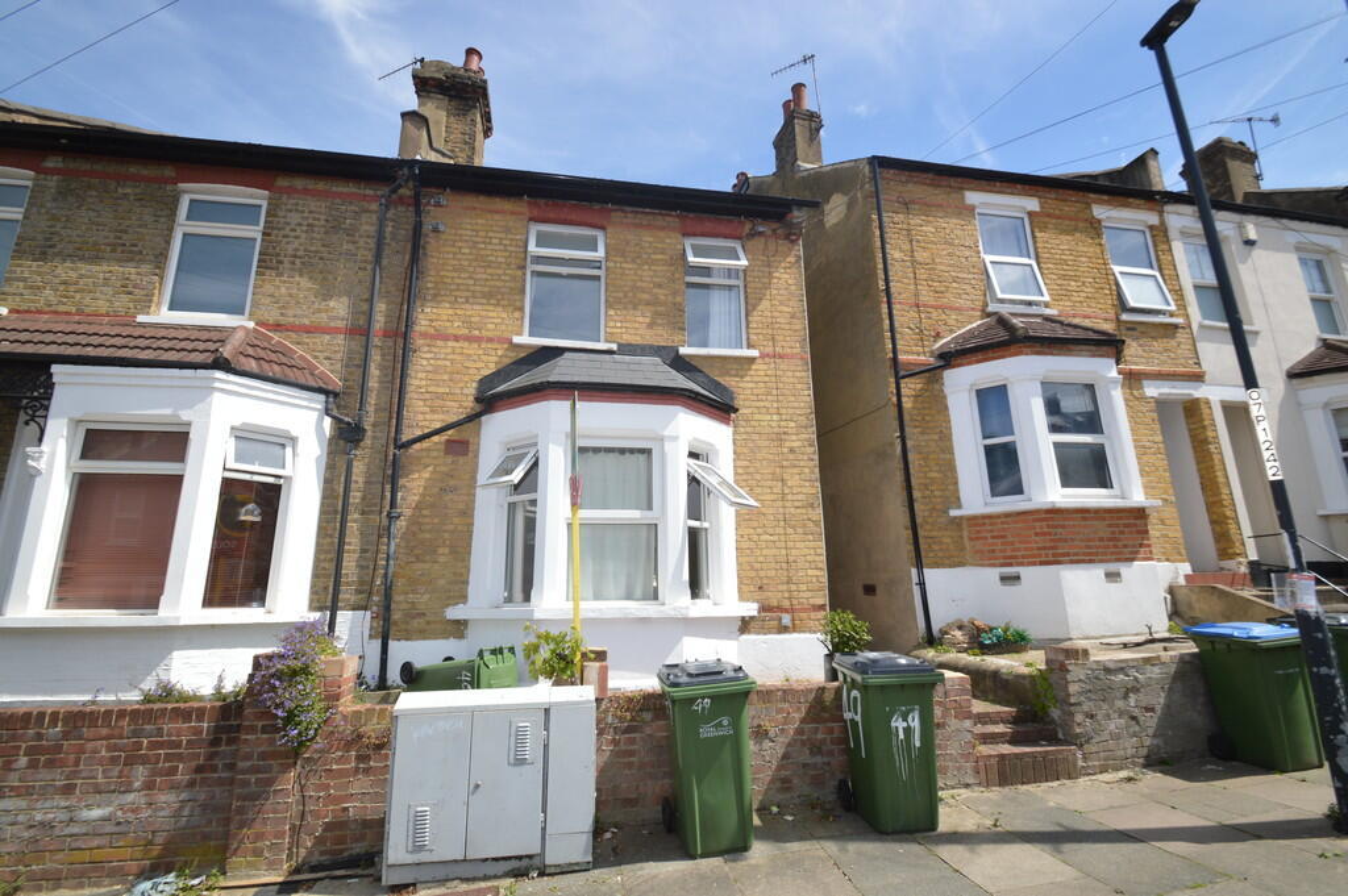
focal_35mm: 15
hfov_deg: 100.4
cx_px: 674
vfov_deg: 77.2
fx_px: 561
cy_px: 448
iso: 100
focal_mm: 10
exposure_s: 1/200
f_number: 8
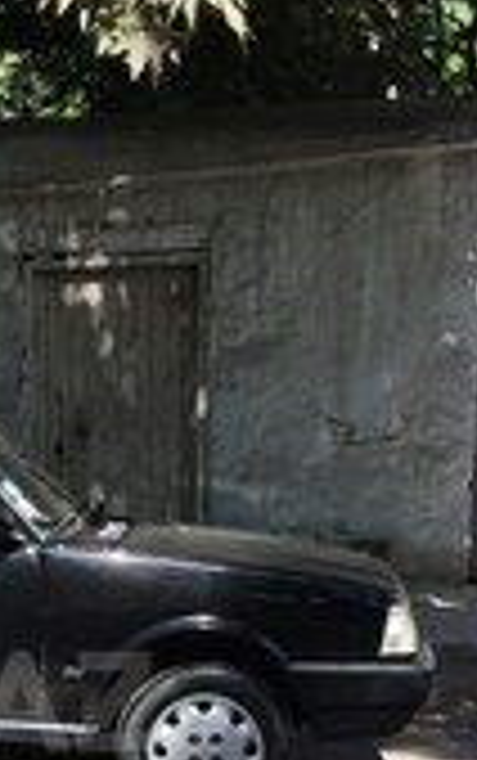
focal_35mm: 90
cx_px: -194
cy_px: 702
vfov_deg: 22.4
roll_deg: +0.6
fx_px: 1867
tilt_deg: -9.1
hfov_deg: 13.8
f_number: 2.2
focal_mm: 4.15
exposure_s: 1/670
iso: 32
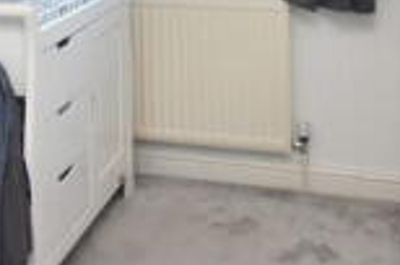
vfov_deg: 18.9
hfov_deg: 31.3
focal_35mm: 64
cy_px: -121
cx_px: 144
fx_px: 710
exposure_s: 1/200
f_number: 5
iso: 800
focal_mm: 10
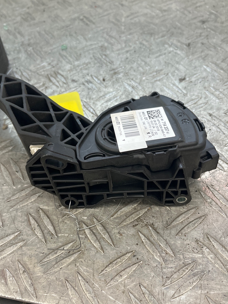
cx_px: 111
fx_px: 299
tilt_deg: -50.2
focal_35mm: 34
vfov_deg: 53.8
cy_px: 172
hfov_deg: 41.8
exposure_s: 1/100
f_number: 1.6
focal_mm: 5.1
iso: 100
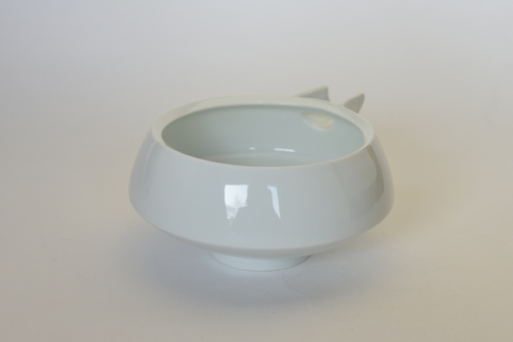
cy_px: 171
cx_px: 256
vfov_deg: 21.9
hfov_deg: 32.4
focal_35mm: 62
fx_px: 883
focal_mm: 62
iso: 1000
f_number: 5
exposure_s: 1/400
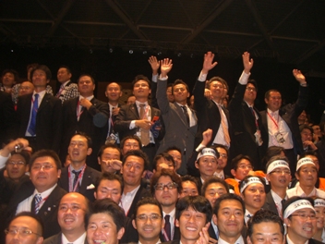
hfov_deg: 49.0
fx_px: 357
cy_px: 122
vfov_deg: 37.7
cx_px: 162
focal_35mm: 38
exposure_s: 1/60
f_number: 2.7
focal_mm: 6.2
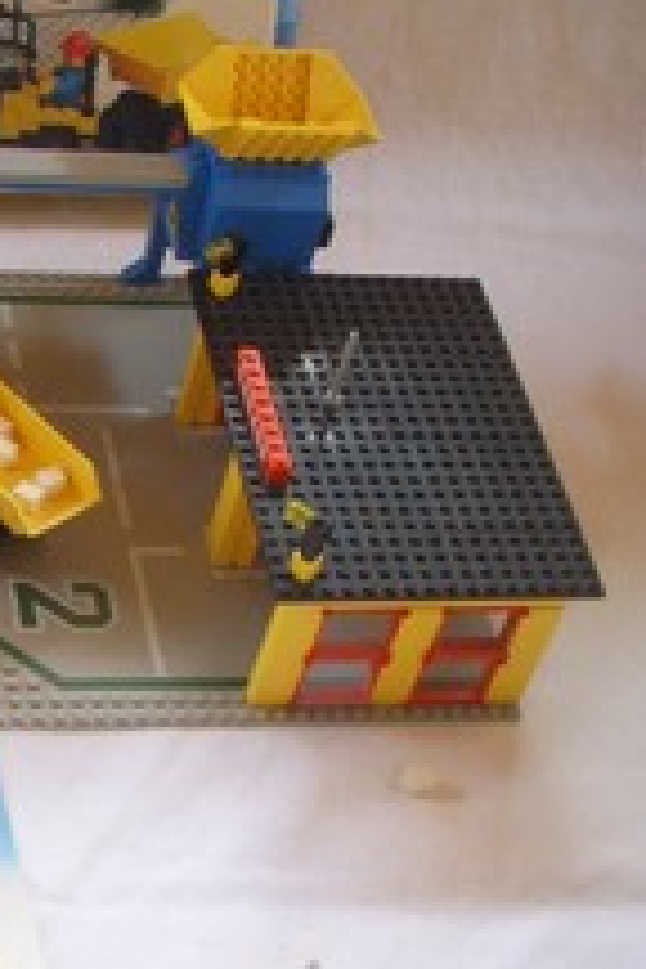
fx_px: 2422
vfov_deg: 22.6
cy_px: 489
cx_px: -99
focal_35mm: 90
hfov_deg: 14.8
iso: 152
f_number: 3.5
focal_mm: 6.6
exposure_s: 1/45
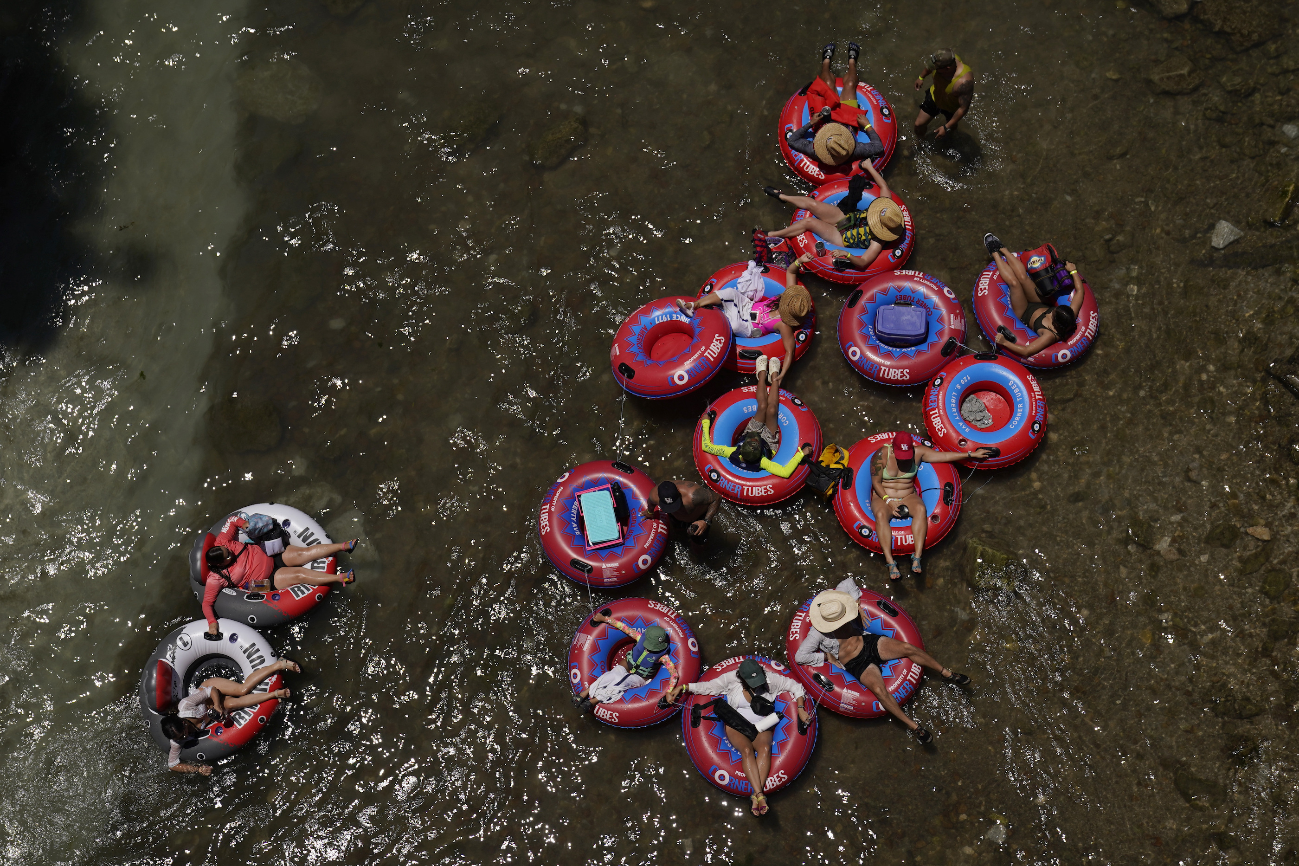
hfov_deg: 53.1
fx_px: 1299
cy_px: 433
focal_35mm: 36
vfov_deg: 36.9
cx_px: 650
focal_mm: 36
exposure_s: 1/3200
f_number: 4.5
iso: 100
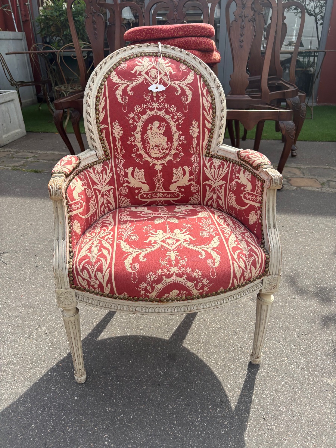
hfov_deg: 53.1
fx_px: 336
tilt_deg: -22.5
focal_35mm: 26
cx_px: 168
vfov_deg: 67.3
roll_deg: -1.2
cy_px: 224
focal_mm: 5.96
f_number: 1.6
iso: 50
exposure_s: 1/1848
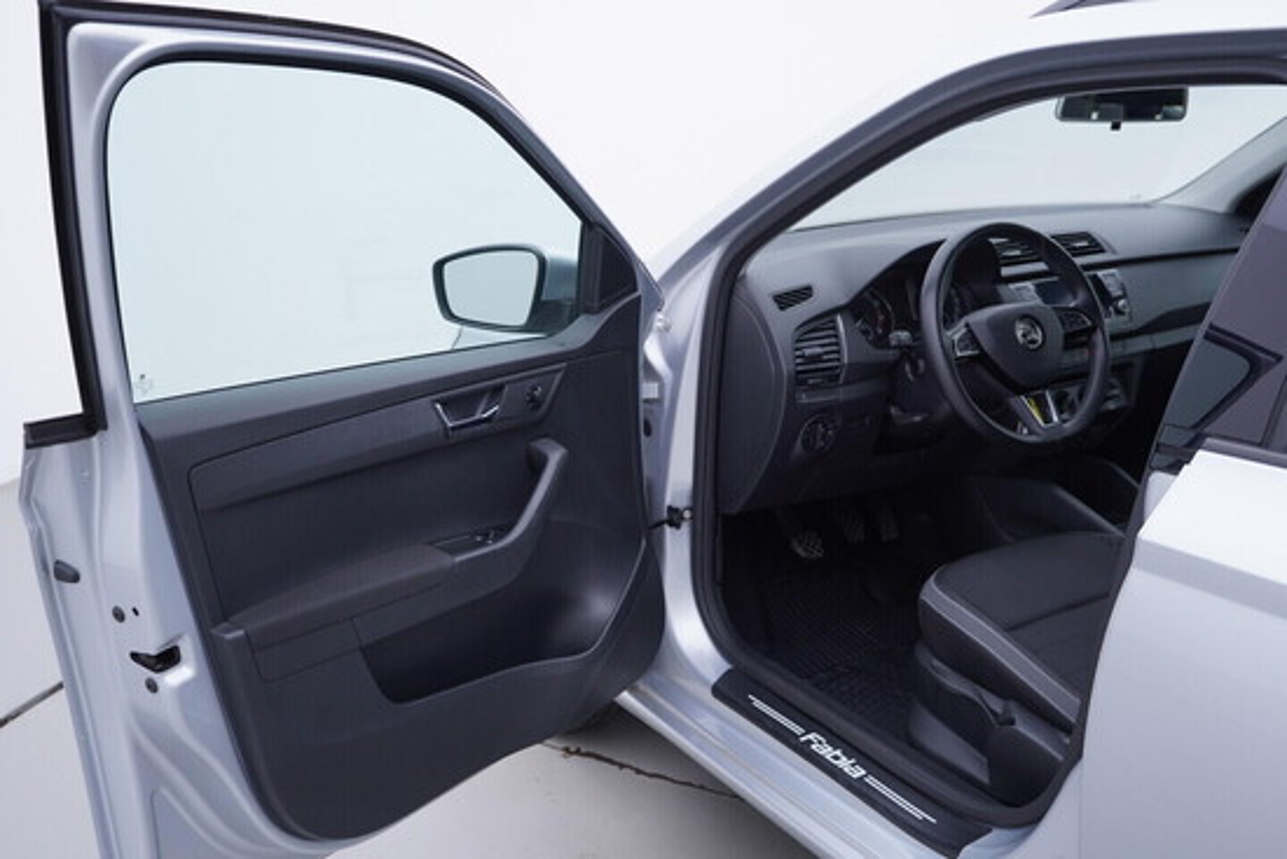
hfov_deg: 53.1
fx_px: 1287
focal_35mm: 36
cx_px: 644
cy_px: 430
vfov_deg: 36.9
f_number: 3.5
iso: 125
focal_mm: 24
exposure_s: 1/60
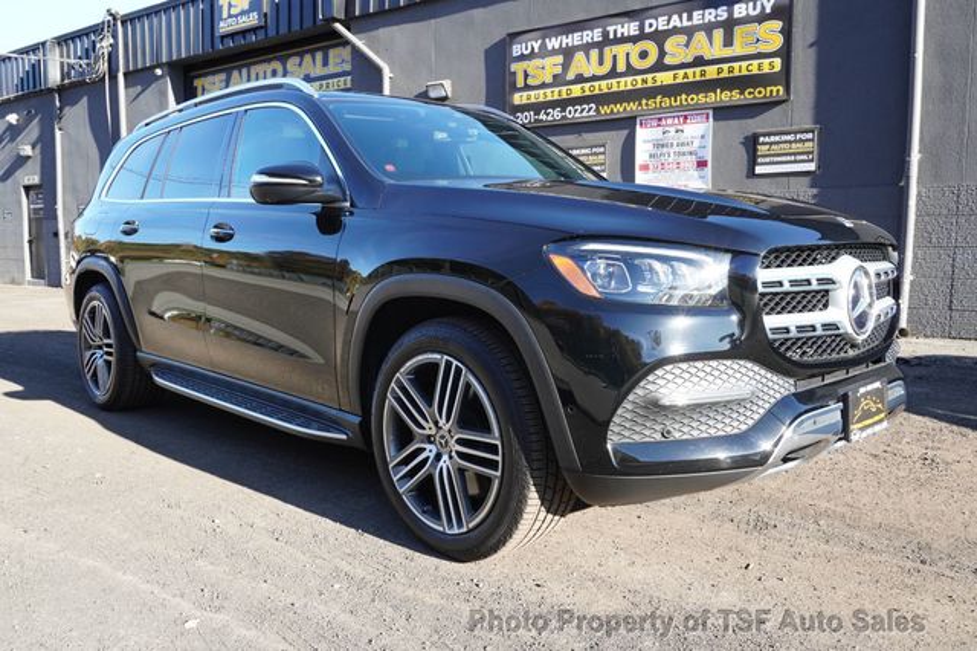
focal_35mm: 30
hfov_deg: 62.0
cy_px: 326
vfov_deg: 43.6
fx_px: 814
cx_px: 488
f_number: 9
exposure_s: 1/250
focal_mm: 20
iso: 800
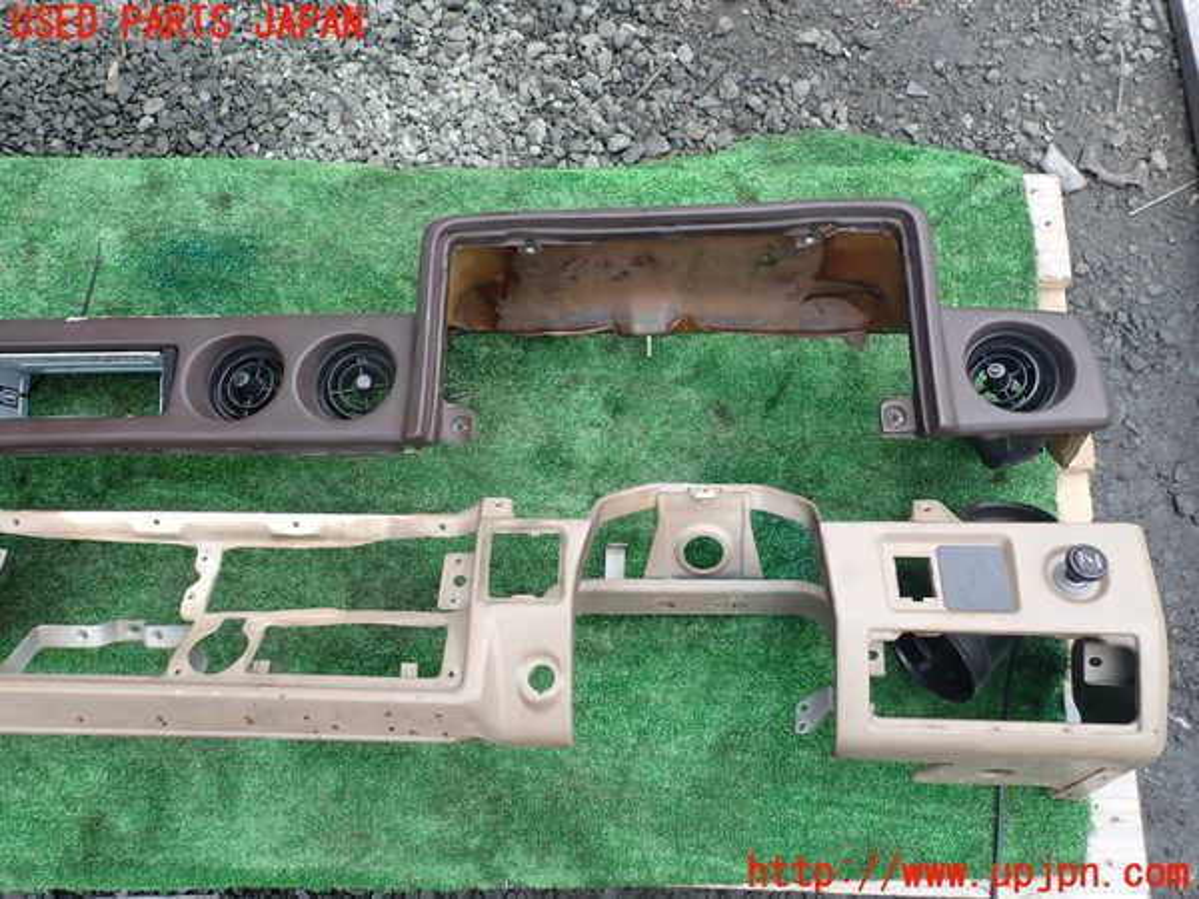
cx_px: 600
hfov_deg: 69.4
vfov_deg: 54.9
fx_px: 866
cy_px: 450
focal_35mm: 25
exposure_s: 1/320
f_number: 2.8
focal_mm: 4.5
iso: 100
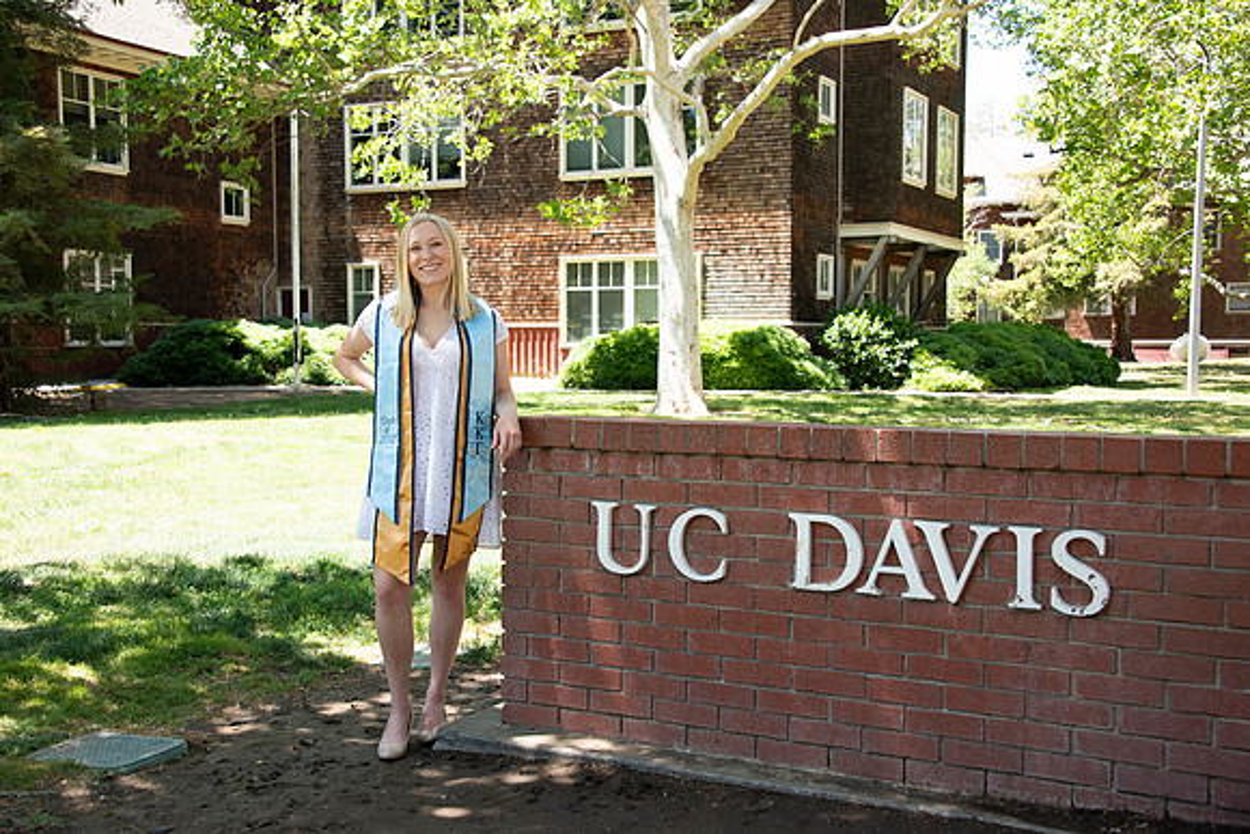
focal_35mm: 40
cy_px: 417
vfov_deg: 33.4
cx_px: 625
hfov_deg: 48.4
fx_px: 1389
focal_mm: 40
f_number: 5.6
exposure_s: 1/500
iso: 640
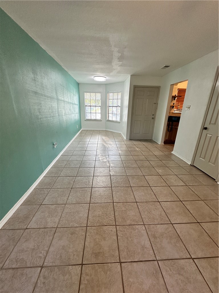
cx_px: 110
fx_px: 118
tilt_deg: -19.2
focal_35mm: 14
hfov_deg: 85.7
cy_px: 146
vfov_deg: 102.1
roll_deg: -1.1
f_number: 2.2
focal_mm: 2.22
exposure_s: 1/120
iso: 160
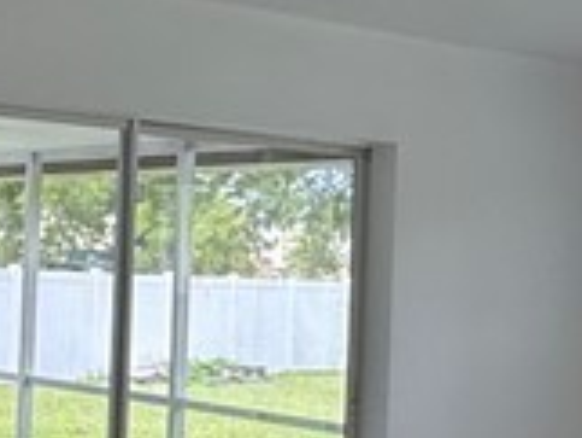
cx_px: 123
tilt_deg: +1.3
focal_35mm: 89
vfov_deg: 16.6
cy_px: 250
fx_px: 1497
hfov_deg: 21.7
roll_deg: -2.8
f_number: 2.2
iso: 40
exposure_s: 1/174
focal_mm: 2.22
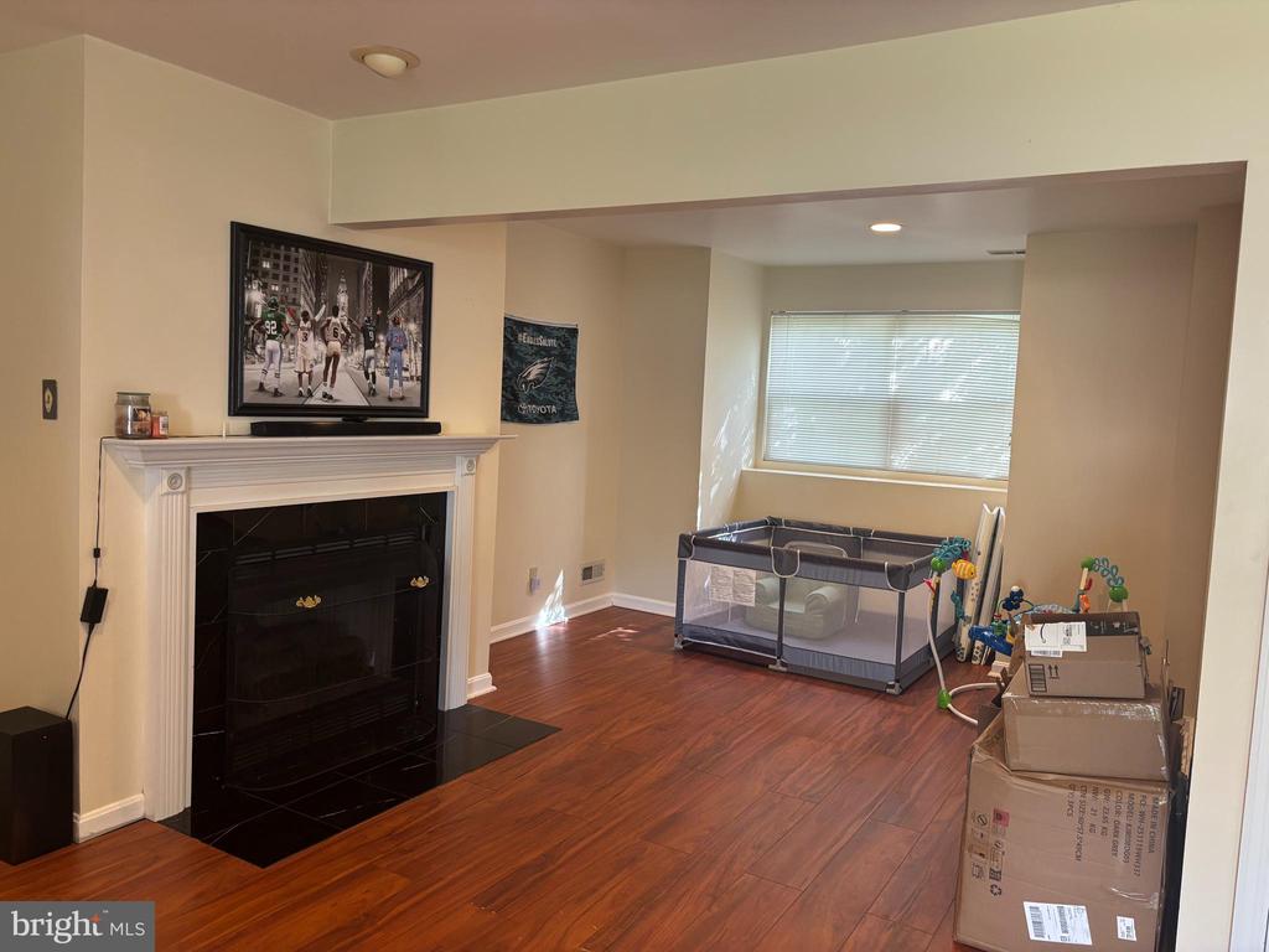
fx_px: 953
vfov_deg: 53.1
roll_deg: -3.2
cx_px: 634
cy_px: 476
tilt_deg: -4.5
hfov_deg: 67.3
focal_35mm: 26
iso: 160
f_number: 1.6
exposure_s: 1/60
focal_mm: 5.96
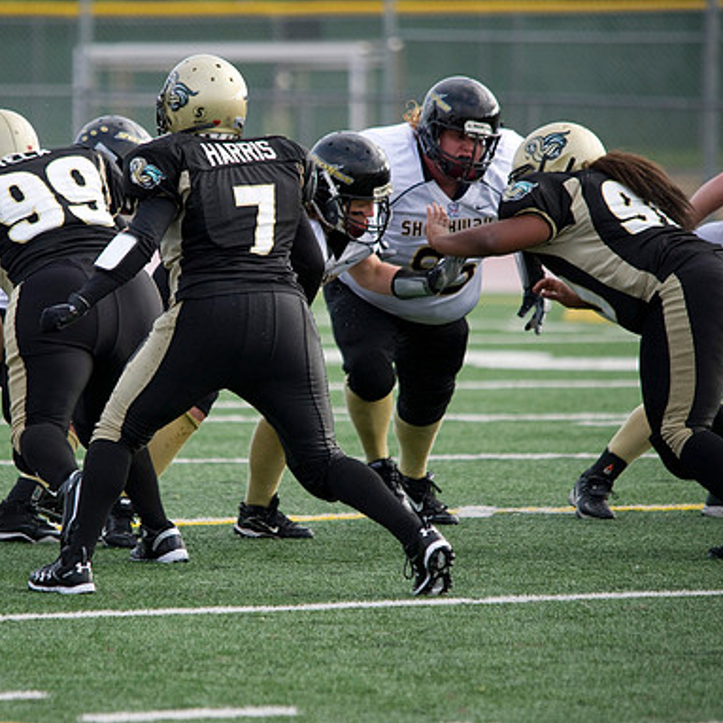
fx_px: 12146
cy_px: 362
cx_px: 236
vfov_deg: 3.4
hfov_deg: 3.4
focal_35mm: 514
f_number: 6.3
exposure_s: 1/1000
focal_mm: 400
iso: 2200
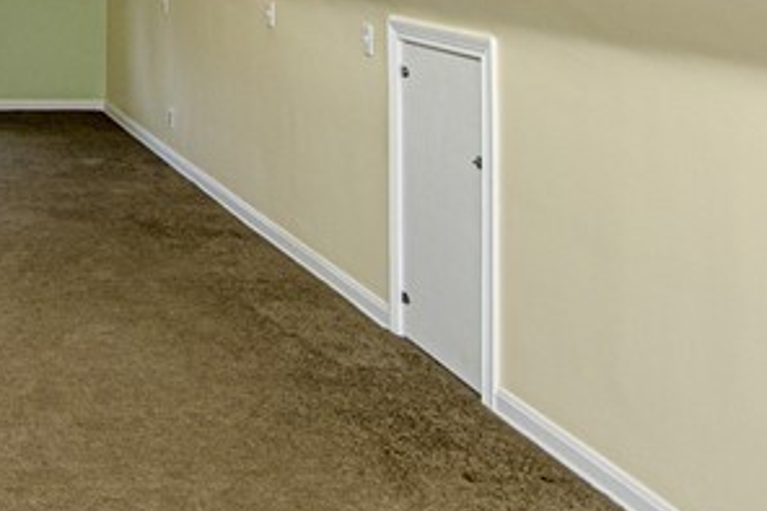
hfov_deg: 30.9
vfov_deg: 22.3
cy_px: -134
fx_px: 1171
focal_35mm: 55
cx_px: -140
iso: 100
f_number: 4
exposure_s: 1/60
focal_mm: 10
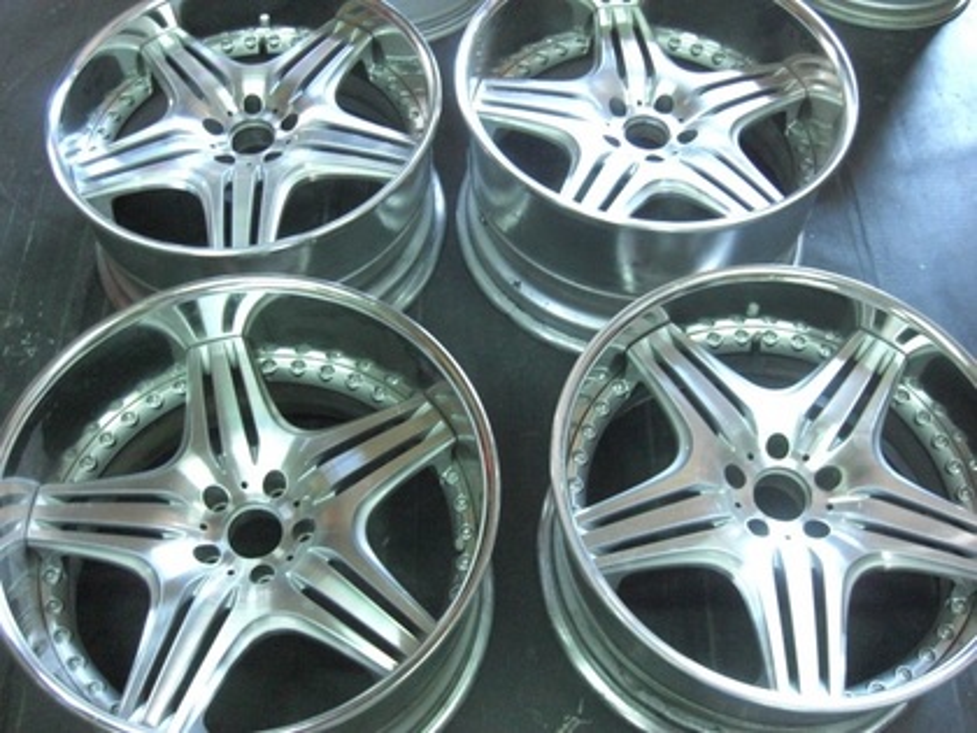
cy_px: 366
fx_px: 1073
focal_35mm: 38
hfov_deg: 49.0
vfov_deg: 37.7
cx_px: 488
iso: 800
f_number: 2.8
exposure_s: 1/80
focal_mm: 7.9
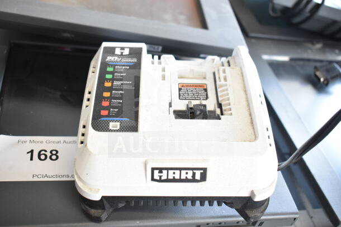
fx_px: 355
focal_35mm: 38
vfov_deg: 35.5
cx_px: 170
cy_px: 114
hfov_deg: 51.3
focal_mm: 25
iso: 1600
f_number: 5
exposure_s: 1/100
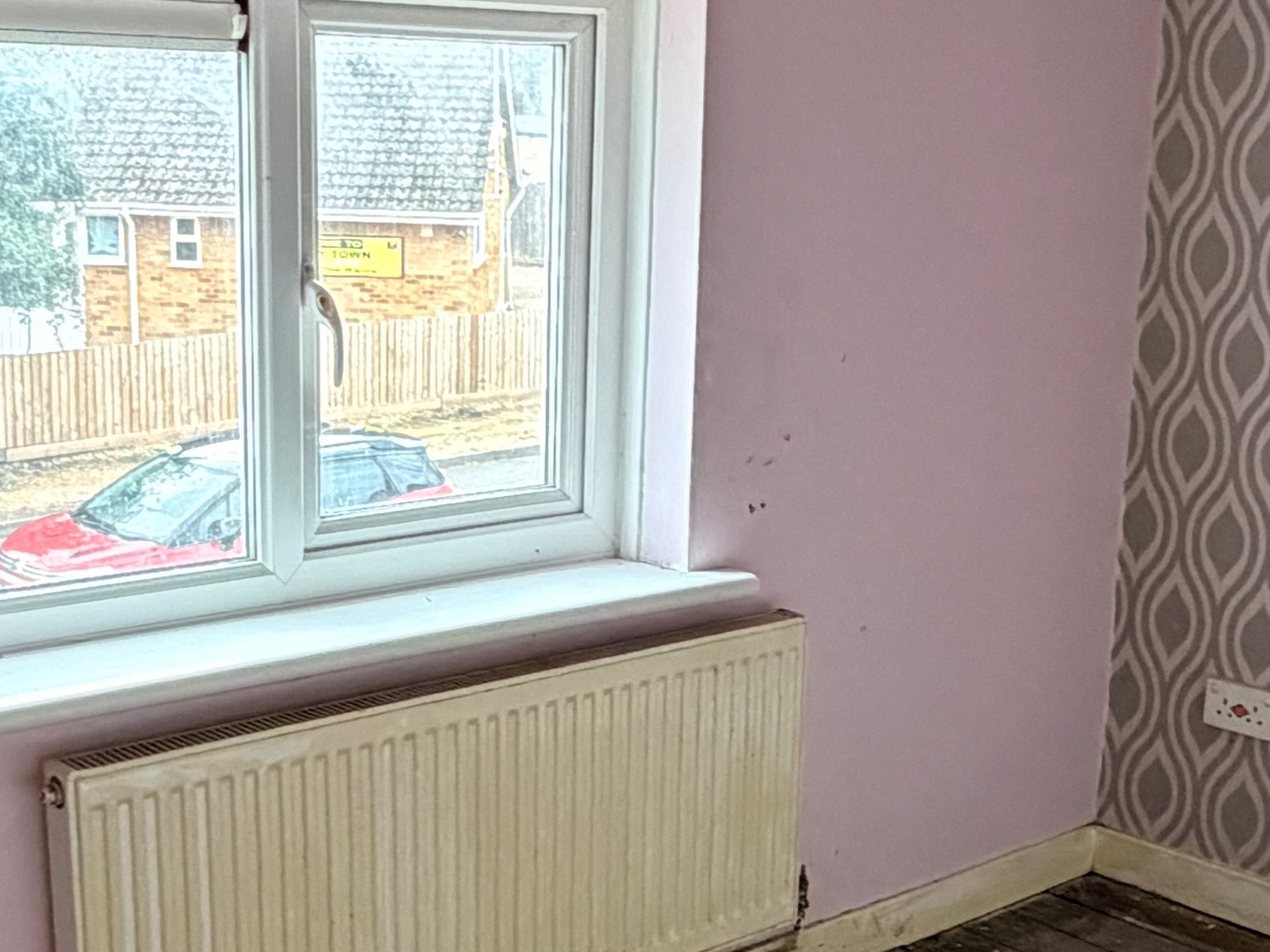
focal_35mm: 57
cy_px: 650
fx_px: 2091
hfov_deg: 33.8
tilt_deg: -15.8
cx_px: 705
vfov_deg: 25.5
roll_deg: -1.9
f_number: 2.2
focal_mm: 2.22
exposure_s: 1/109
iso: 320
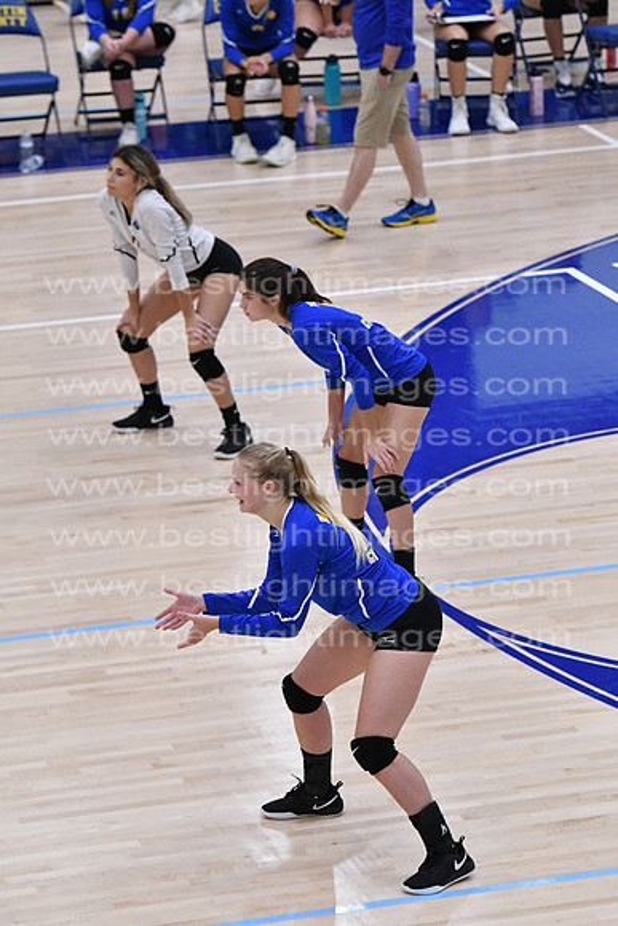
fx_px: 4709
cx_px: 309
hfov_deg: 7.5
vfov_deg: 11.2
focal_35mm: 183
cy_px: 463
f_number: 3.2
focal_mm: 122
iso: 6400
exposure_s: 1/1250
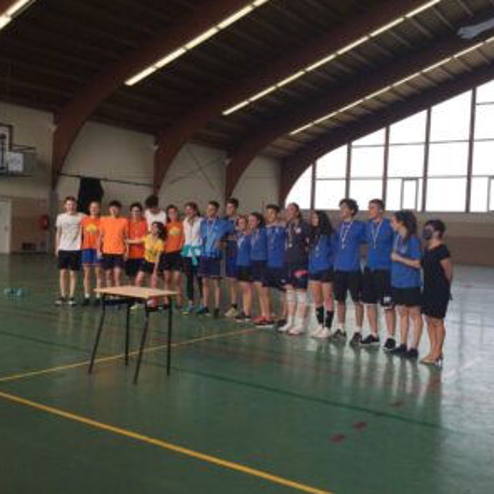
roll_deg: -4.0
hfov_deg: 44.9
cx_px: 274
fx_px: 597
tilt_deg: -1.9
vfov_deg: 44.9
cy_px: 245
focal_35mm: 37
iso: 40
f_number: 2.4
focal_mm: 3.3
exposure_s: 1/100
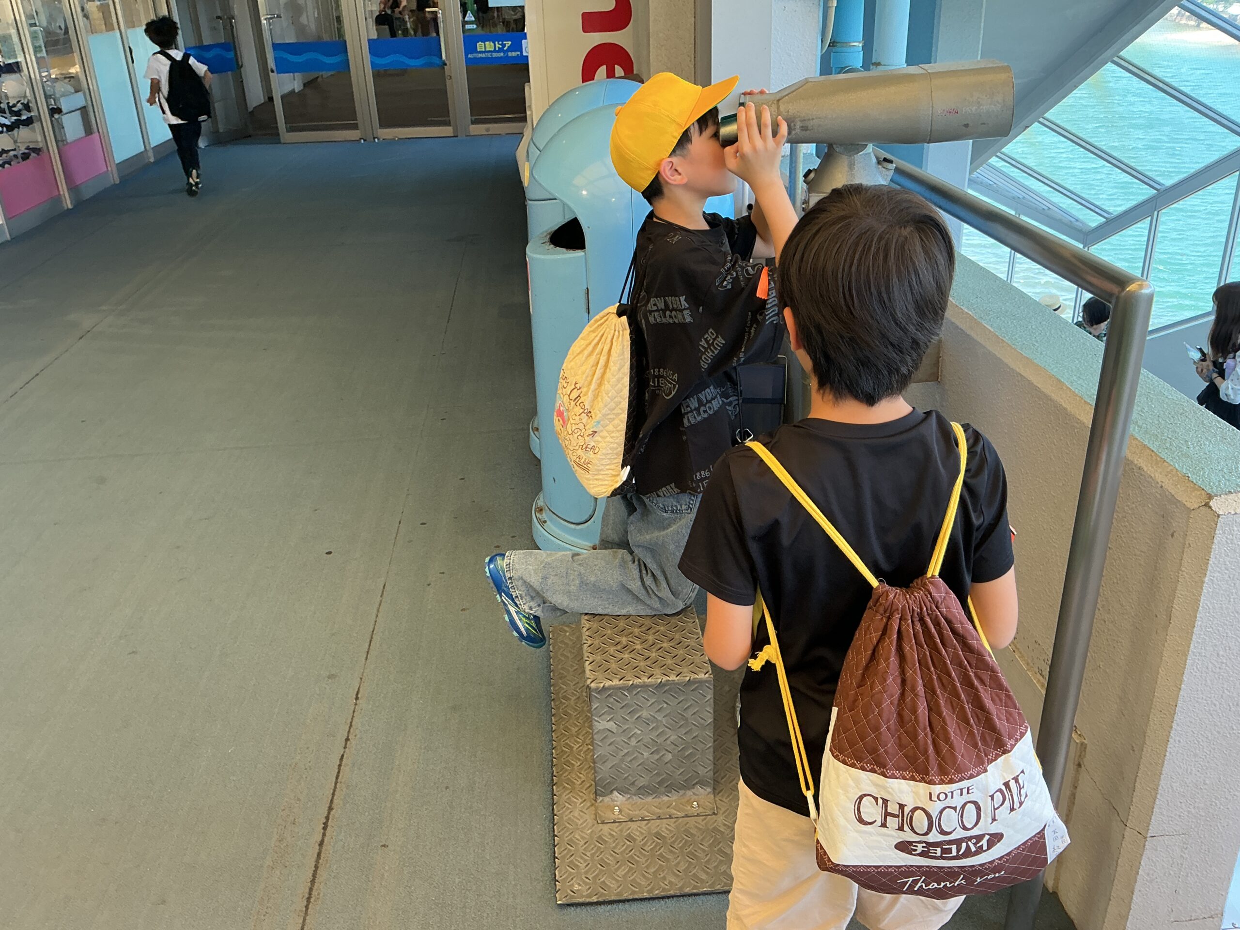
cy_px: 465
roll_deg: +1.4
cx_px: 620
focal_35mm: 29
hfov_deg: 61.7
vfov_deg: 48.2
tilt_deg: -25.1
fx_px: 1039
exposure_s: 1/120
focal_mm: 3
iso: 50
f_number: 1.8
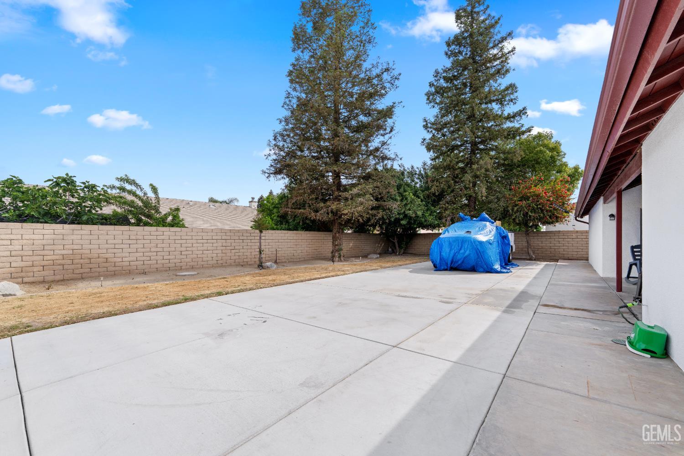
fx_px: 266
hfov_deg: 104.3
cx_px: 342
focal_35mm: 14
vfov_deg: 81.2
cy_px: 228
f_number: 9
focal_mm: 14
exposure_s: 1/100
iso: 100
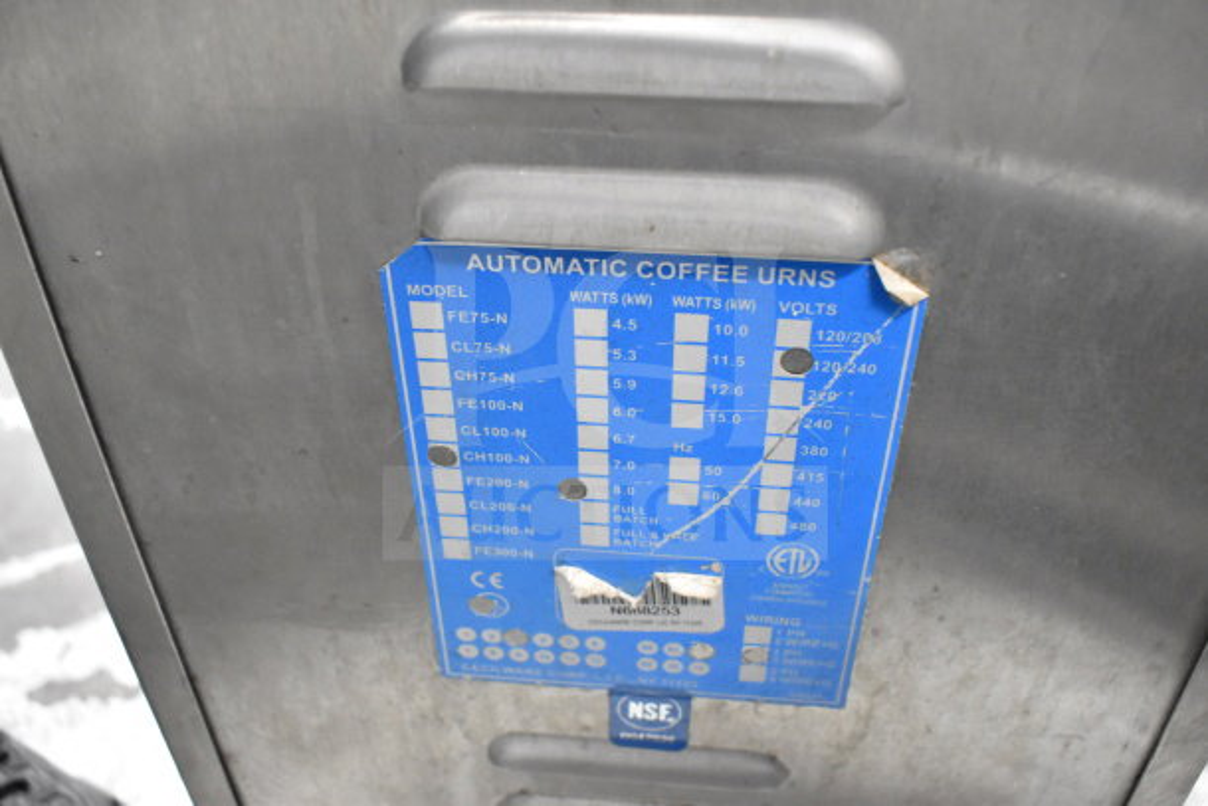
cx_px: 604
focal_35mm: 33
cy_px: 403
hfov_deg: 57.2
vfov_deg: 40.0
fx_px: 1108
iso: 6400
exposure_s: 1/125
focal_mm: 22
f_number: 5.6
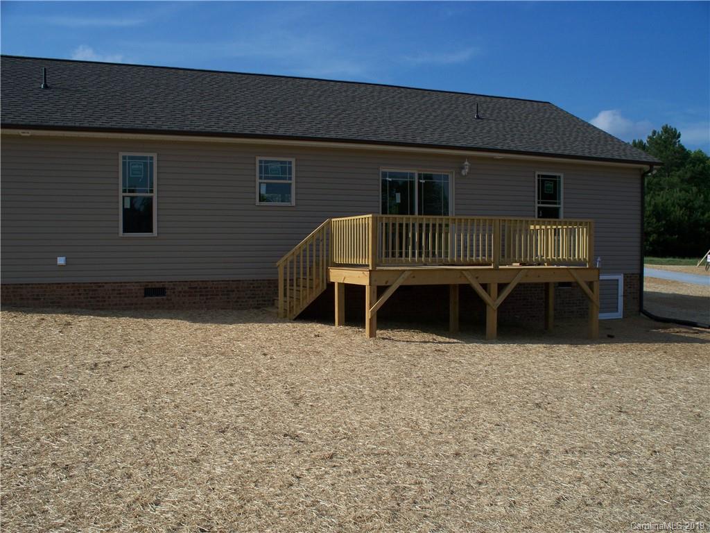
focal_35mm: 36
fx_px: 738
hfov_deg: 51.4
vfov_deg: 39.7
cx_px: 355
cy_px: 266
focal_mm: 7.54
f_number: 5
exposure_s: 1/640
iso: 64
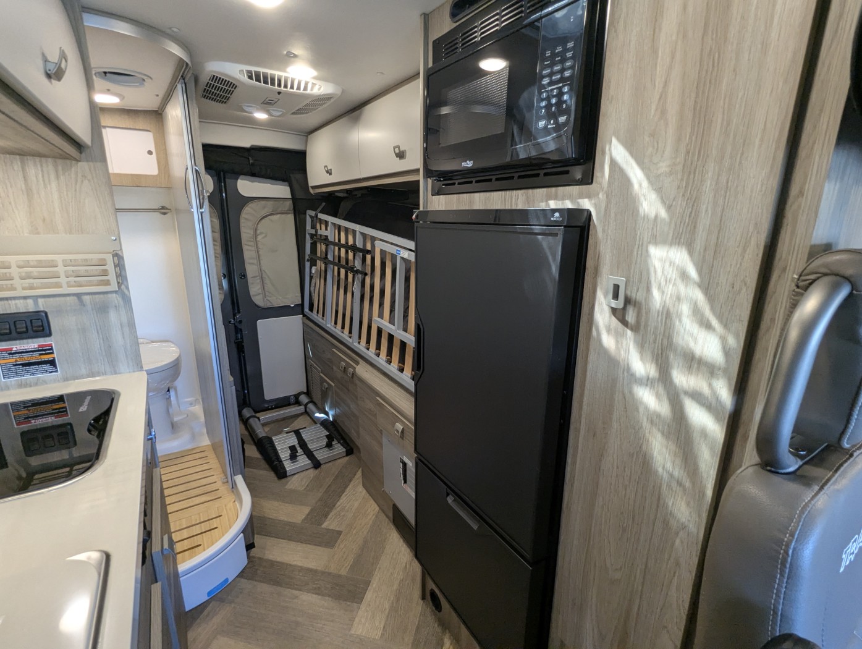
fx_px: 399
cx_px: 431
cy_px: 324
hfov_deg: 94.4
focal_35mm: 16
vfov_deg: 78.2
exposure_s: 1/79.1
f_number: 2.2
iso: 187
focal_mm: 2.35
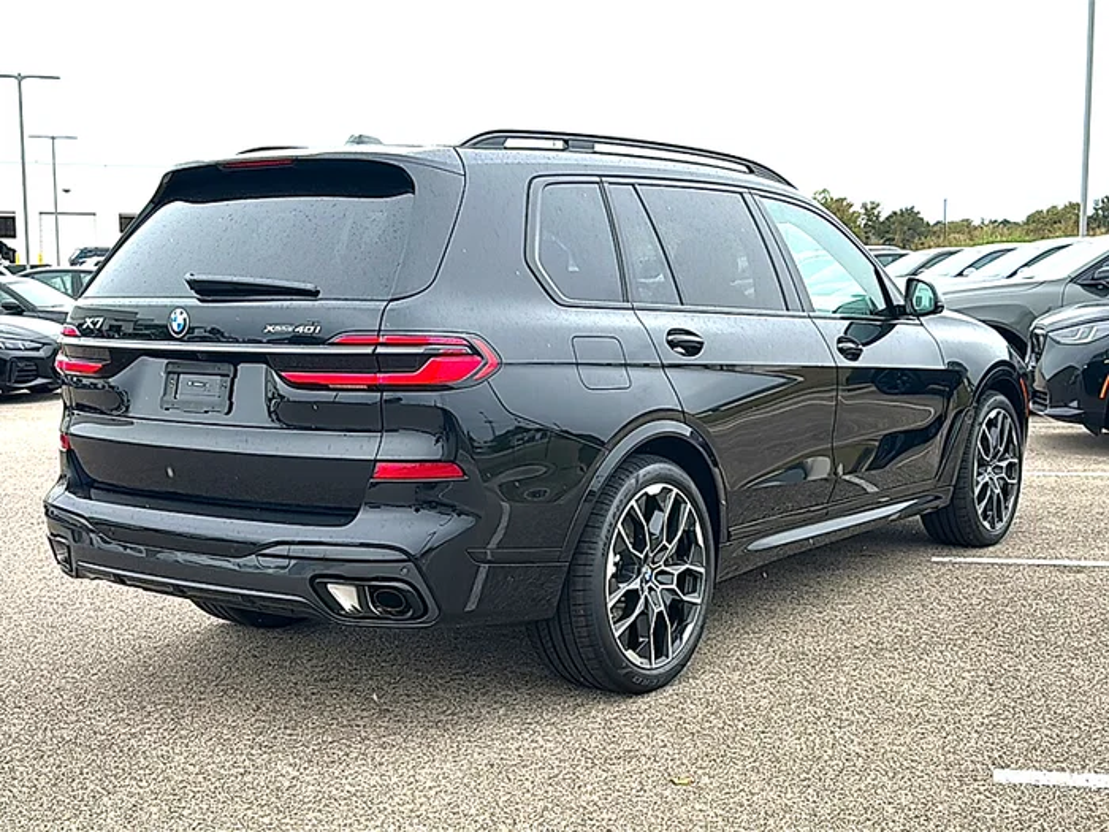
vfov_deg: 37.7
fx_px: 1217
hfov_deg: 49.0
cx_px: 554
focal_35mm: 38
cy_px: 416
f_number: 1.78
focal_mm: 6.86
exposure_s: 1/1042
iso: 80
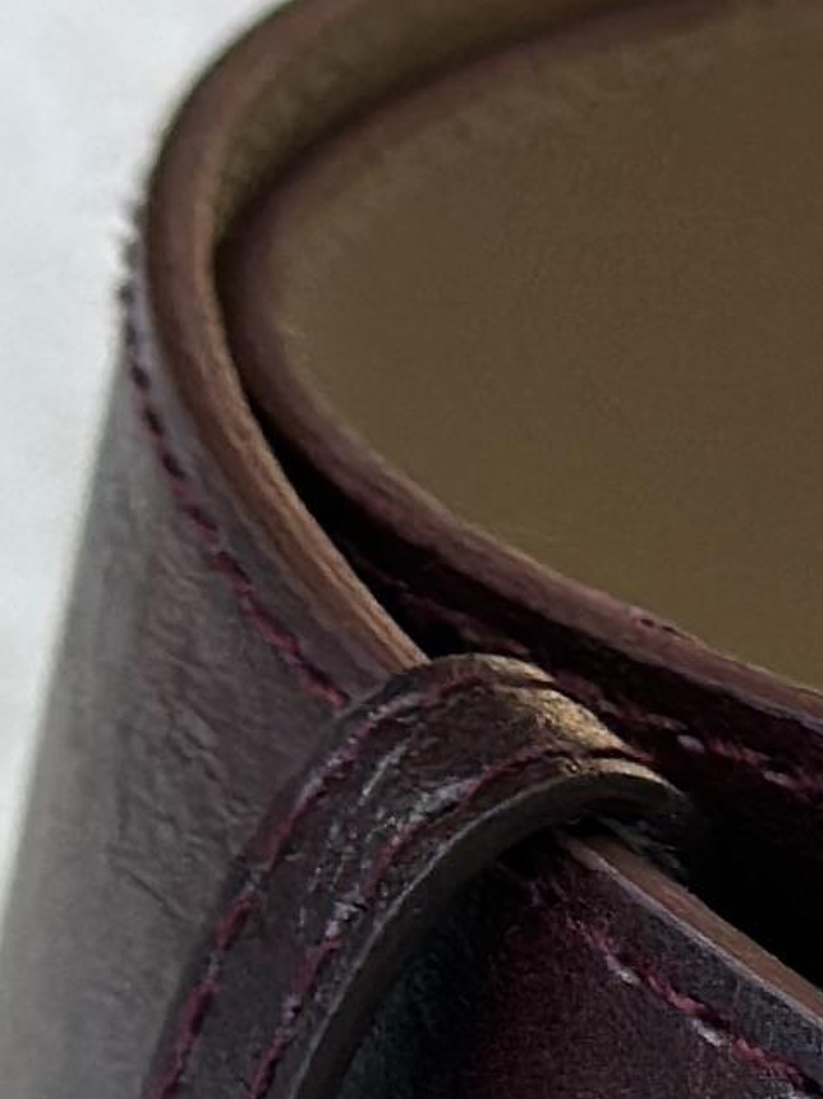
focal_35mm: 304
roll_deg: -4.6
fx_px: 9647
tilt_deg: -32.6
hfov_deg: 4.7
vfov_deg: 6.4
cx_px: 2291
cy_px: 1572
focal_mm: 6.86
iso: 100
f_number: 1.78
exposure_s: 1/121
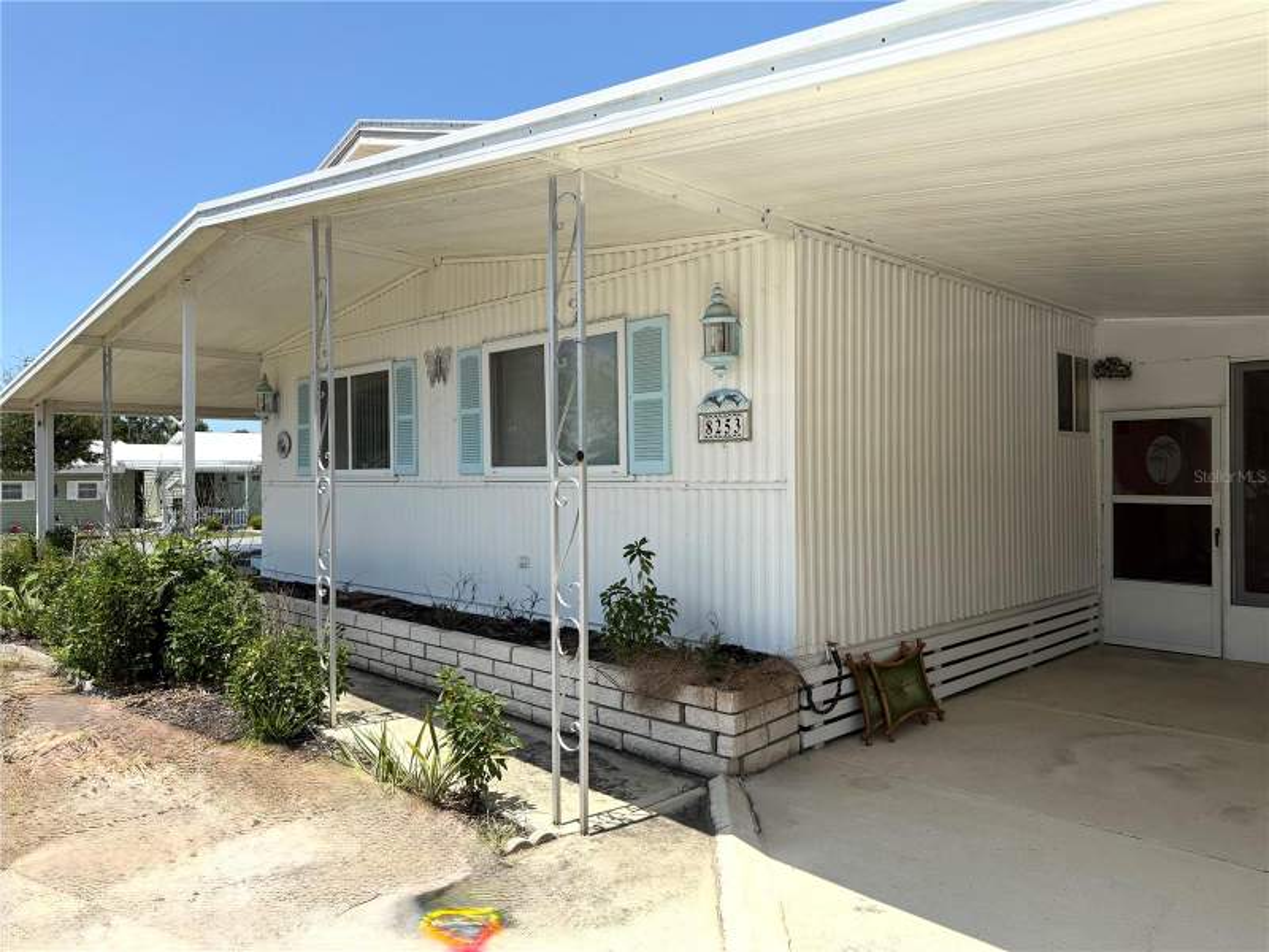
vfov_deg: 56.8
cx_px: 634
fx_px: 880
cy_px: 476
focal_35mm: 24
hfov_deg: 71.6
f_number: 1.78
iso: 80
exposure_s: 1/5319
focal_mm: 6.76
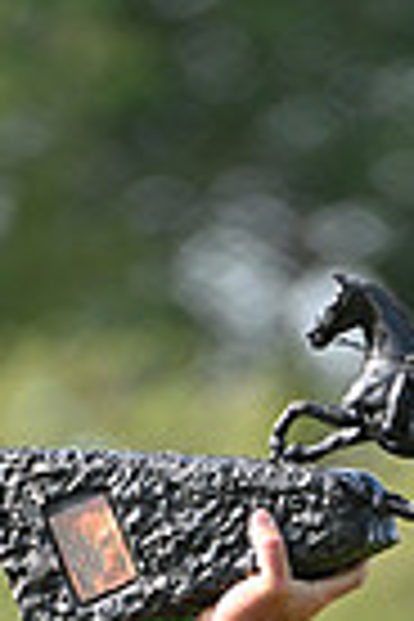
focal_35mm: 1681
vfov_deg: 1.2
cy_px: 1264
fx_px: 28995
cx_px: 331
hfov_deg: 0.8
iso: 720
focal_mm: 400
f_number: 4.5
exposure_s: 1/1250
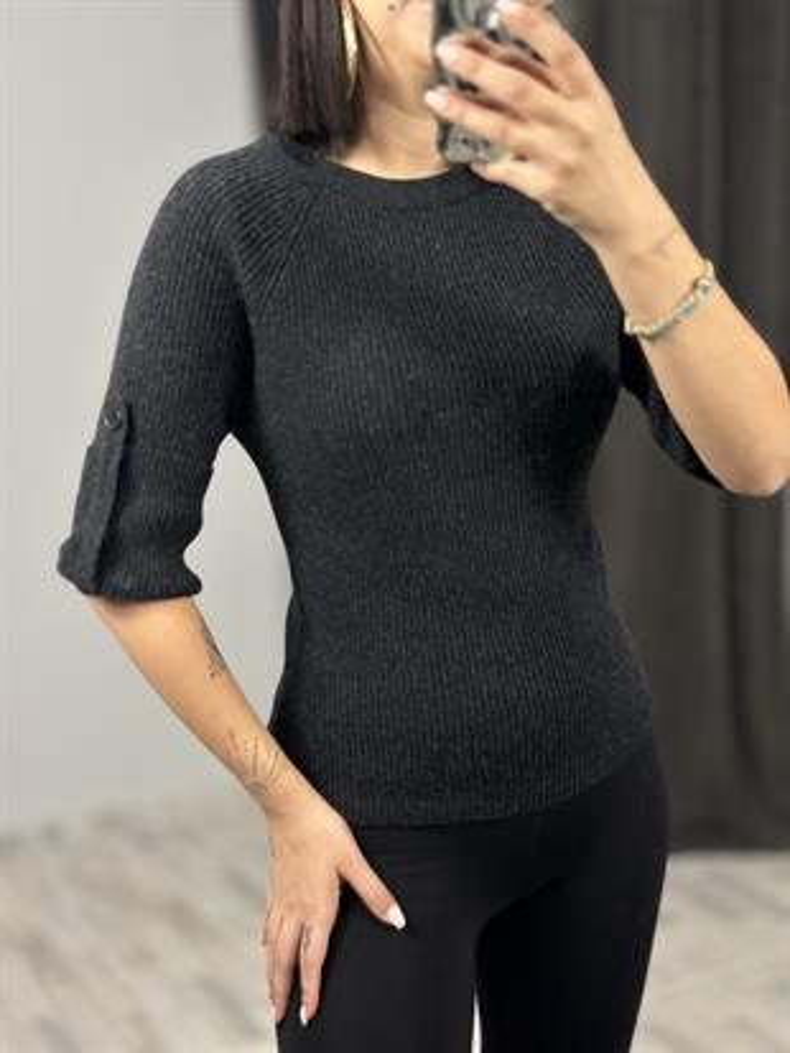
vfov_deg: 39.6
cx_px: 395
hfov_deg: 30.3
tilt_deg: -32.5
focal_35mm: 48
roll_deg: +5.2
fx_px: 1460
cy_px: 526
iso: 125
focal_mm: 6.86
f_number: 1.78
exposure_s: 1/50
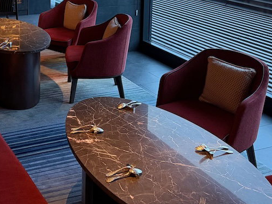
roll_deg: +0.6
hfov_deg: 32.5
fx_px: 455
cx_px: 63
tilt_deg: -8.5
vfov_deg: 23.8
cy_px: -15
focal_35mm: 58
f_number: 1.78
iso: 800
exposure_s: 1/50
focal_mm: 6.76
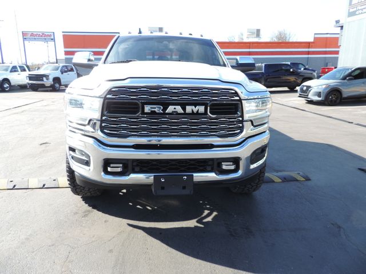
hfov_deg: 71.6
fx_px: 254
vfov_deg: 56.8
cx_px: 183
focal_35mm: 24
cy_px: 137
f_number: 3
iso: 80
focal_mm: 4.3
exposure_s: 1/250
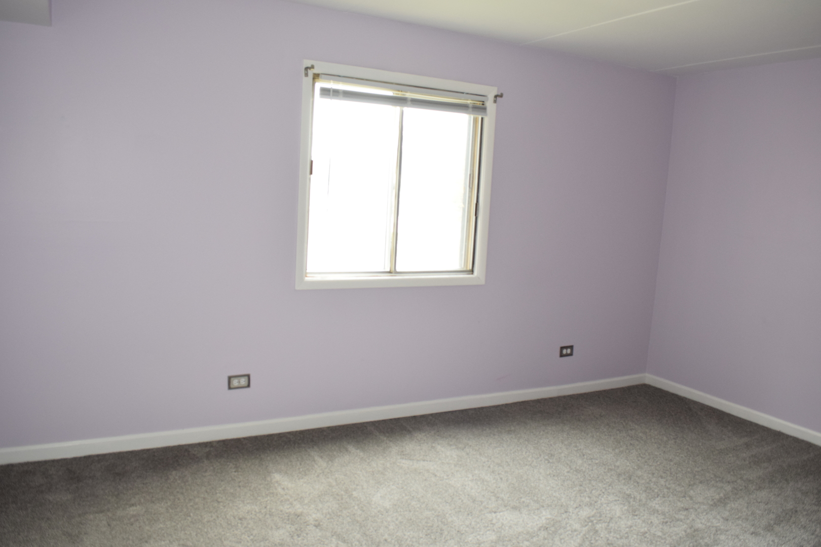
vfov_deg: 47.9
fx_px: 616
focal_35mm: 27
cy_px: 274
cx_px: 410
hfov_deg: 67.4
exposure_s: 1/100
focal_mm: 18
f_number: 5
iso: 800
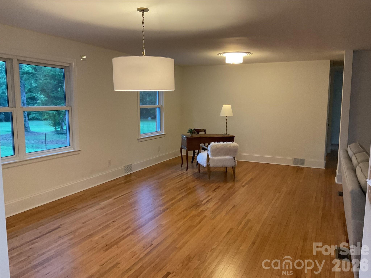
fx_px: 311
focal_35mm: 29
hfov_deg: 61.7
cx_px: 186
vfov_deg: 48.2
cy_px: 139
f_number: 1.8
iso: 160
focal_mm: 3
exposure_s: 1/60
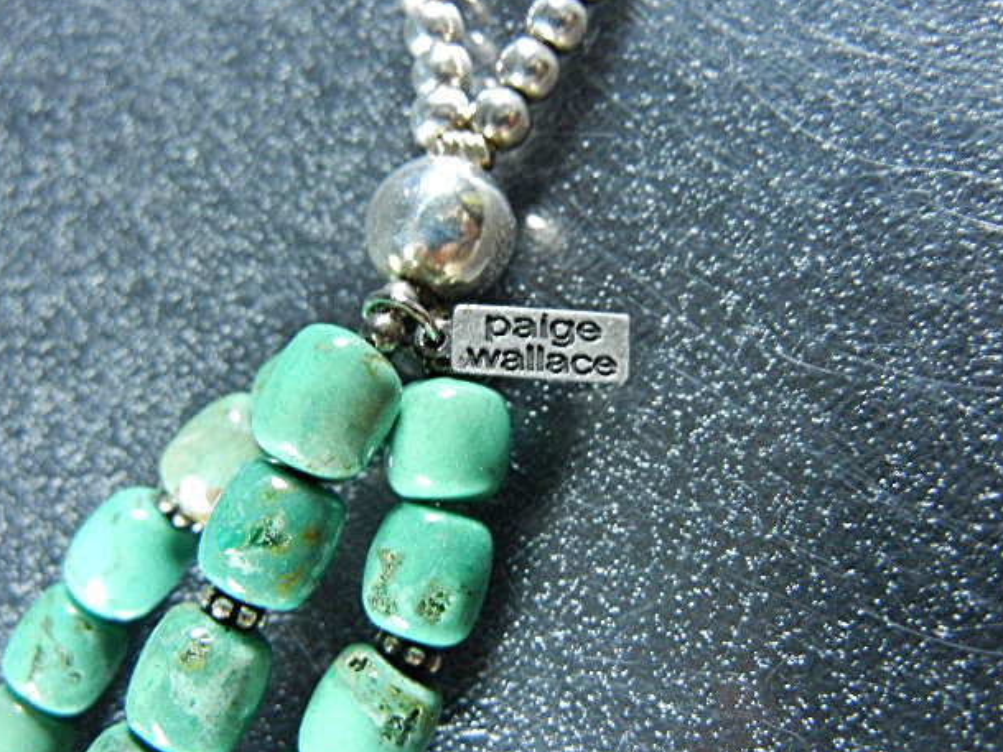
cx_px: 509
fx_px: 1188
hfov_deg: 45.8
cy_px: 375
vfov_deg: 35.1
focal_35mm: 41
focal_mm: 7.1
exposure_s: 1/13.1
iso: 400
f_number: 3.7
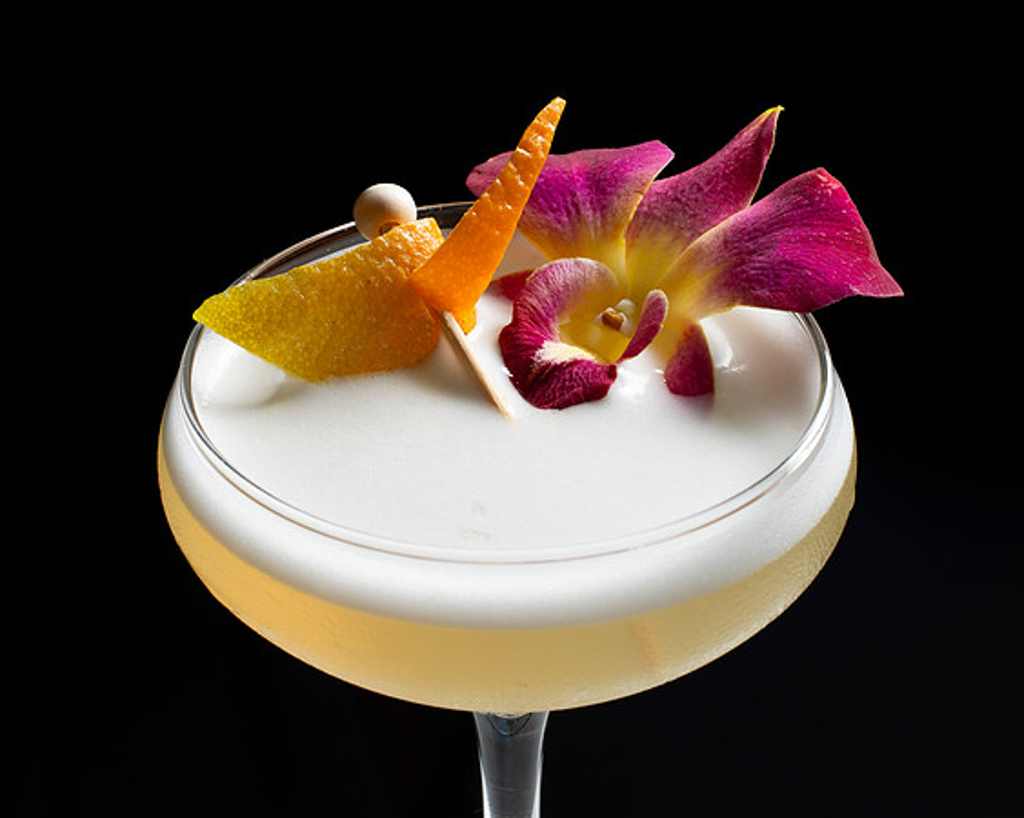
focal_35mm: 70
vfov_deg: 21.9
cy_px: 426
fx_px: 2116
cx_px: 514
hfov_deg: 27.2
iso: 200
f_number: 13
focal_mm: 50
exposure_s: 1/200
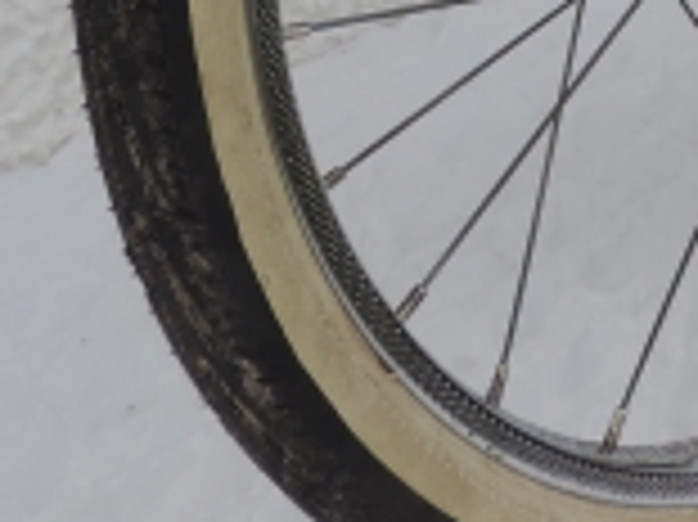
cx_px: 621
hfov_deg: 20.7
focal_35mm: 93
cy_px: -360
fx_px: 1874
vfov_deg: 14.3
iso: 80
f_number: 3
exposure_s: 1/320
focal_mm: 4.3
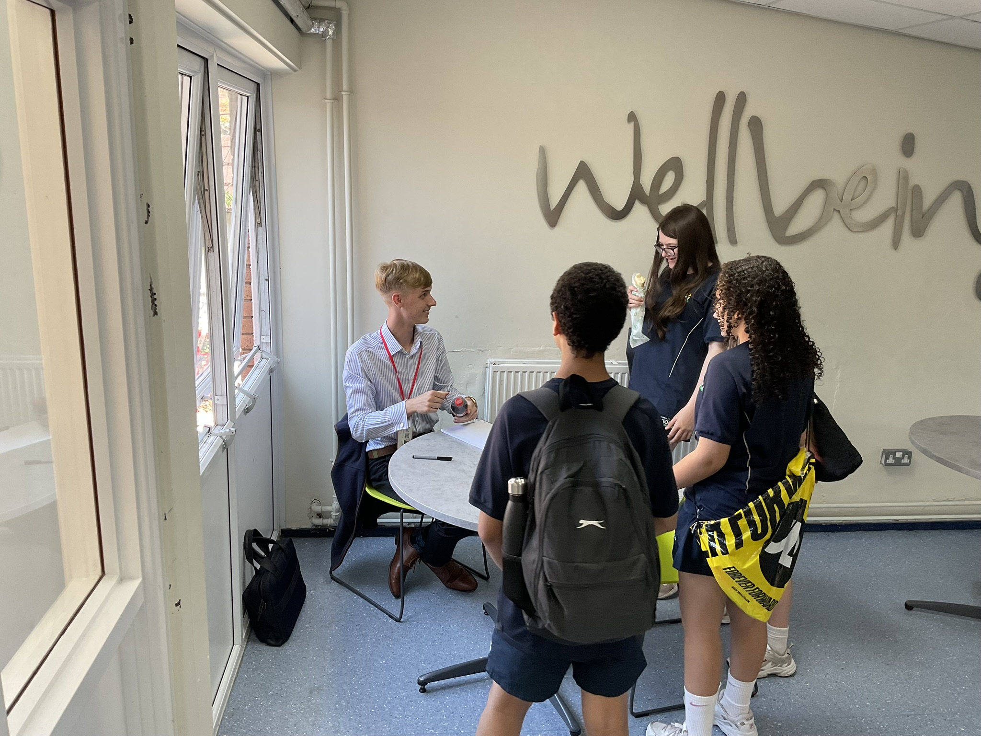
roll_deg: -2.4
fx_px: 822
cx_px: 490
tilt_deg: -15.7
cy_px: 368
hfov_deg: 61.7
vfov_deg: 48.2
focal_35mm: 29
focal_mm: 3
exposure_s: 1/100
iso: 64
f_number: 1.8
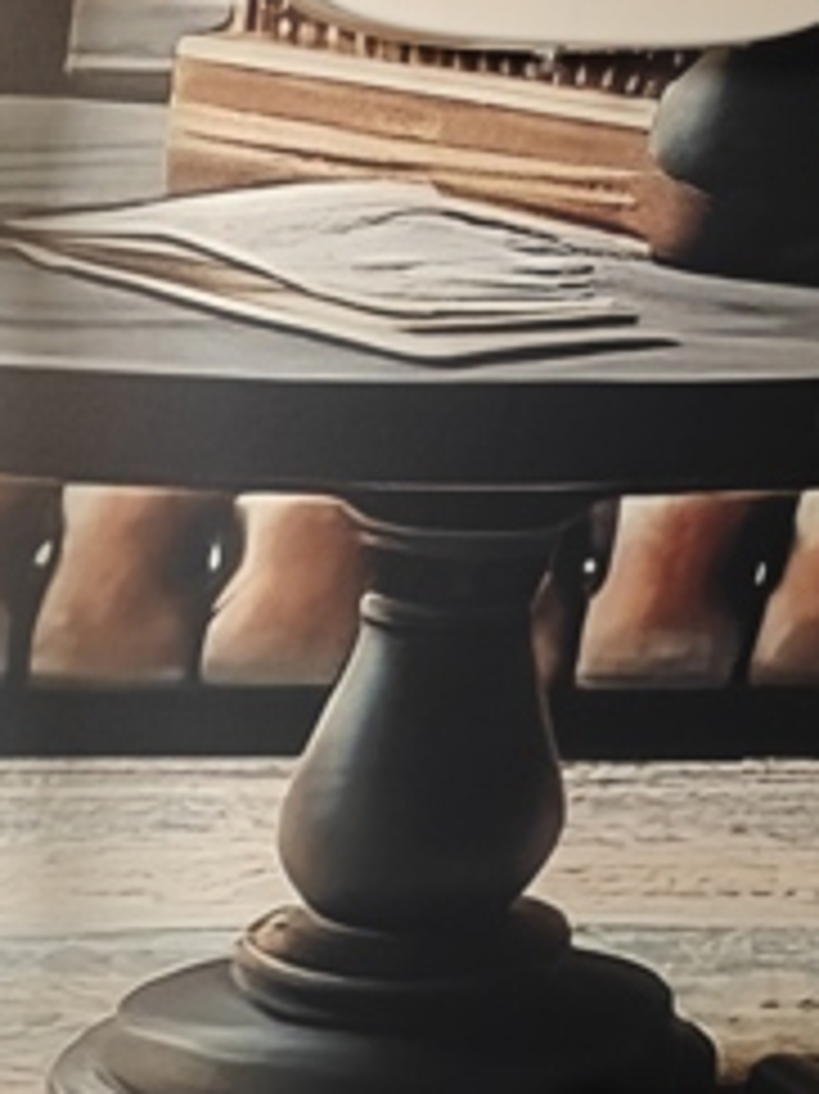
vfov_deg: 25.4
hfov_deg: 18.5
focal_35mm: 71
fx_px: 2242
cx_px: -376
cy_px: 1216
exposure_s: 1/100
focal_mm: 6.06
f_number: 1.6
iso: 320
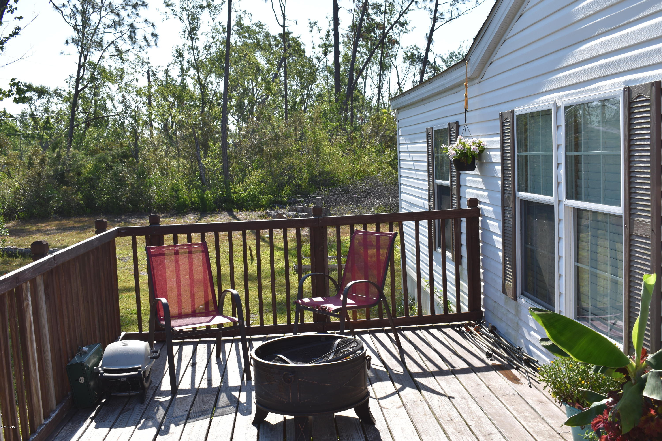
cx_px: 331
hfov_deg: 51.3
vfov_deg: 35.5
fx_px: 690
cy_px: 220
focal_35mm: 38
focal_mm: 25
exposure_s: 1/250
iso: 100
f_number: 8
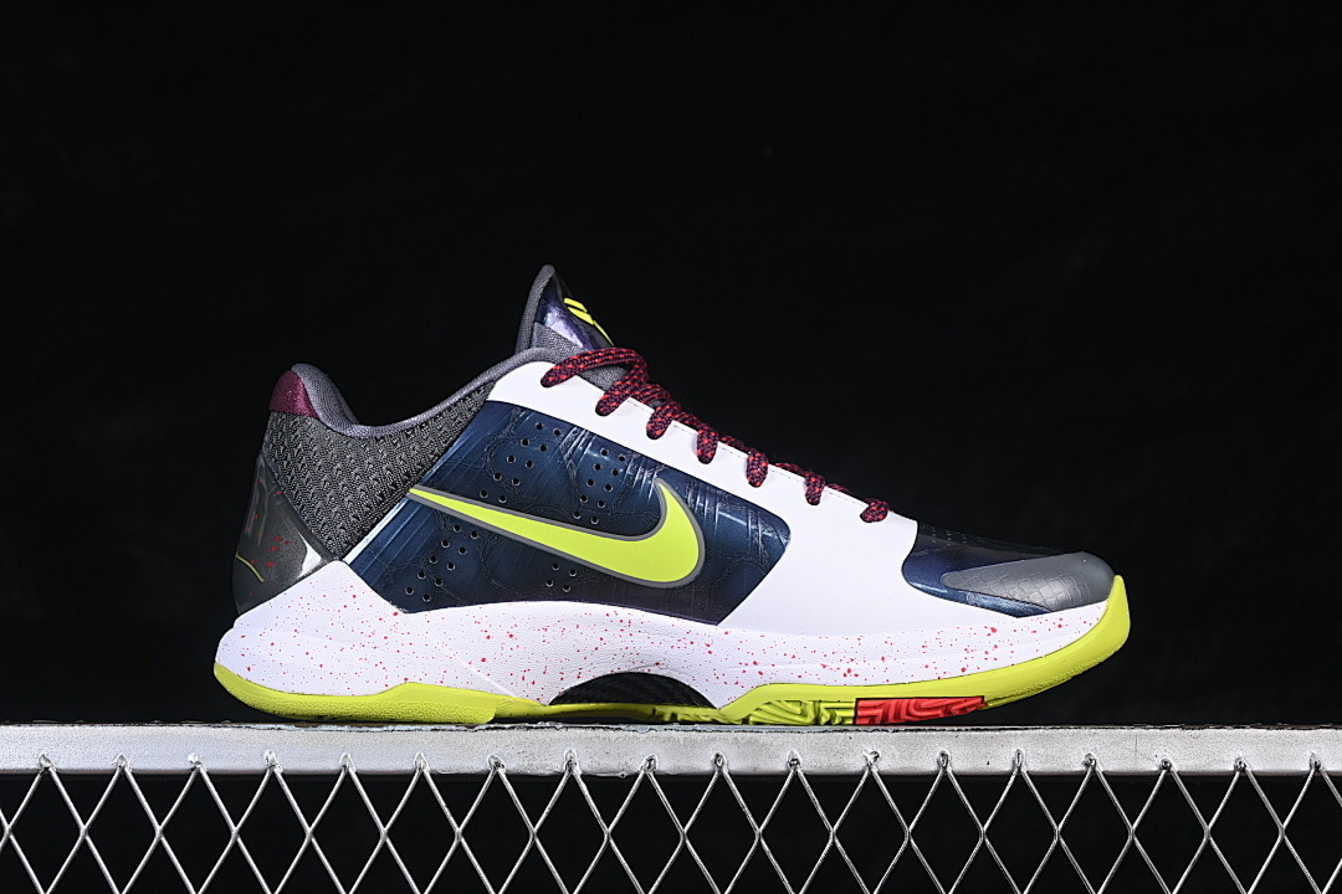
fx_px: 2796
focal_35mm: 75
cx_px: 671
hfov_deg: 27.0
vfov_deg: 18.2
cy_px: 447
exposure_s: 1/80
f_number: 7.1
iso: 160
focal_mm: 50
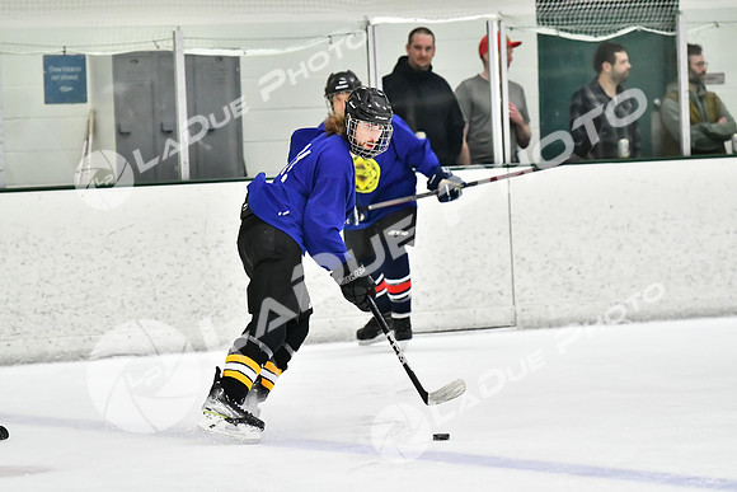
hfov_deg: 10.5
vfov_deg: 7.0
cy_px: 246
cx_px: 368
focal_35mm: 195
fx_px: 3993
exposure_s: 1/1600
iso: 6400
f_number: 2.8
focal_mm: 130
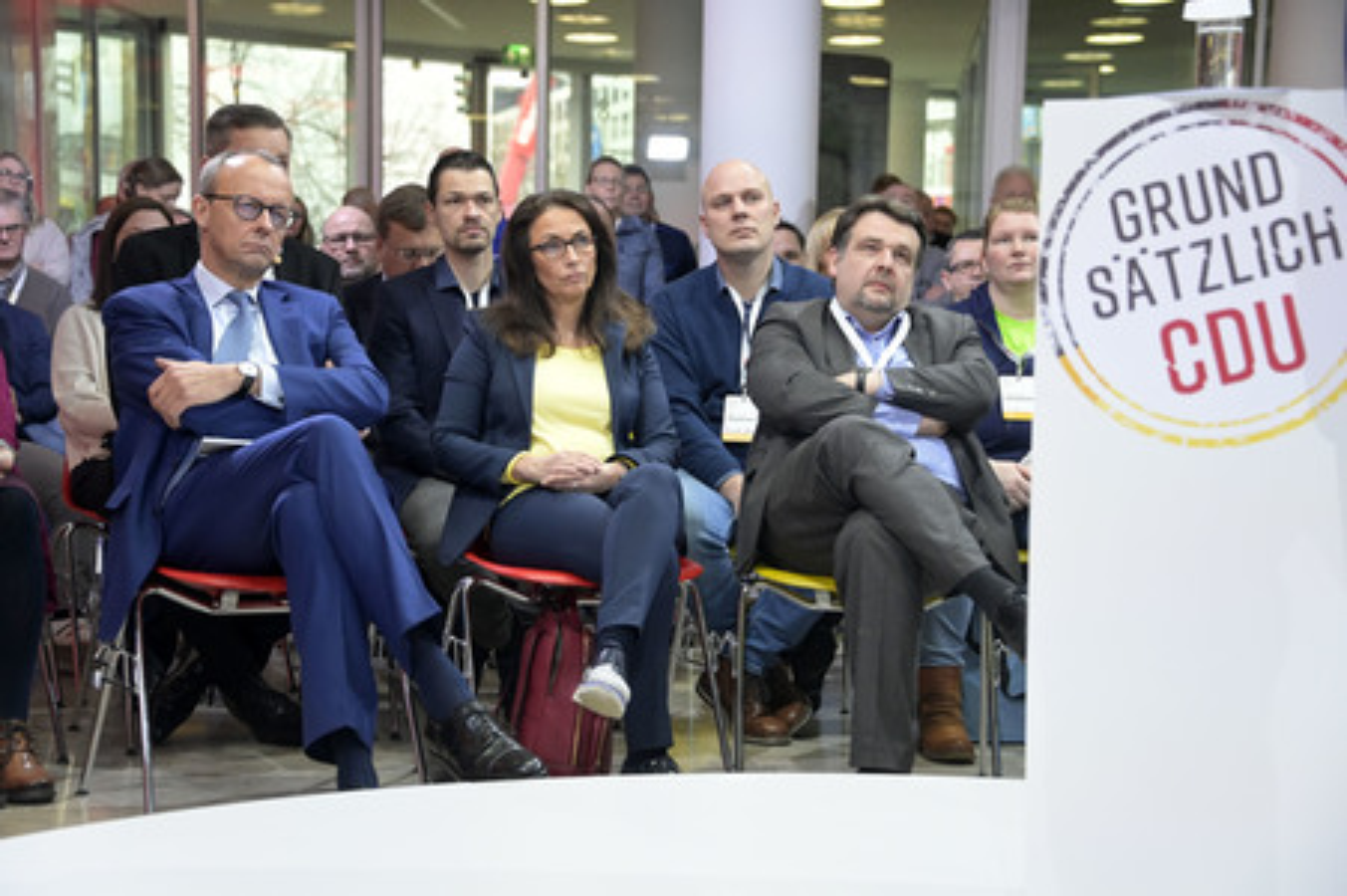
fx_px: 2916
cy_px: 448
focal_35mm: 78
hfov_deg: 26.0
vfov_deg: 17.5
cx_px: 674
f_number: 5
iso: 8000
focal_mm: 78
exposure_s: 1/500
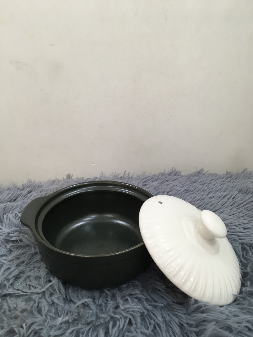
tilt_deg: -25.7
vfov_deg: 61.7
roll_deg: -0.8
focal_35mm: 29
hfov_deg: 48.2
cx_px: 126
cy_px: 168
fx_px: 283
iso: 80
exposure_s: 1/33
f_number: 2.2
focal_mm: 4.15
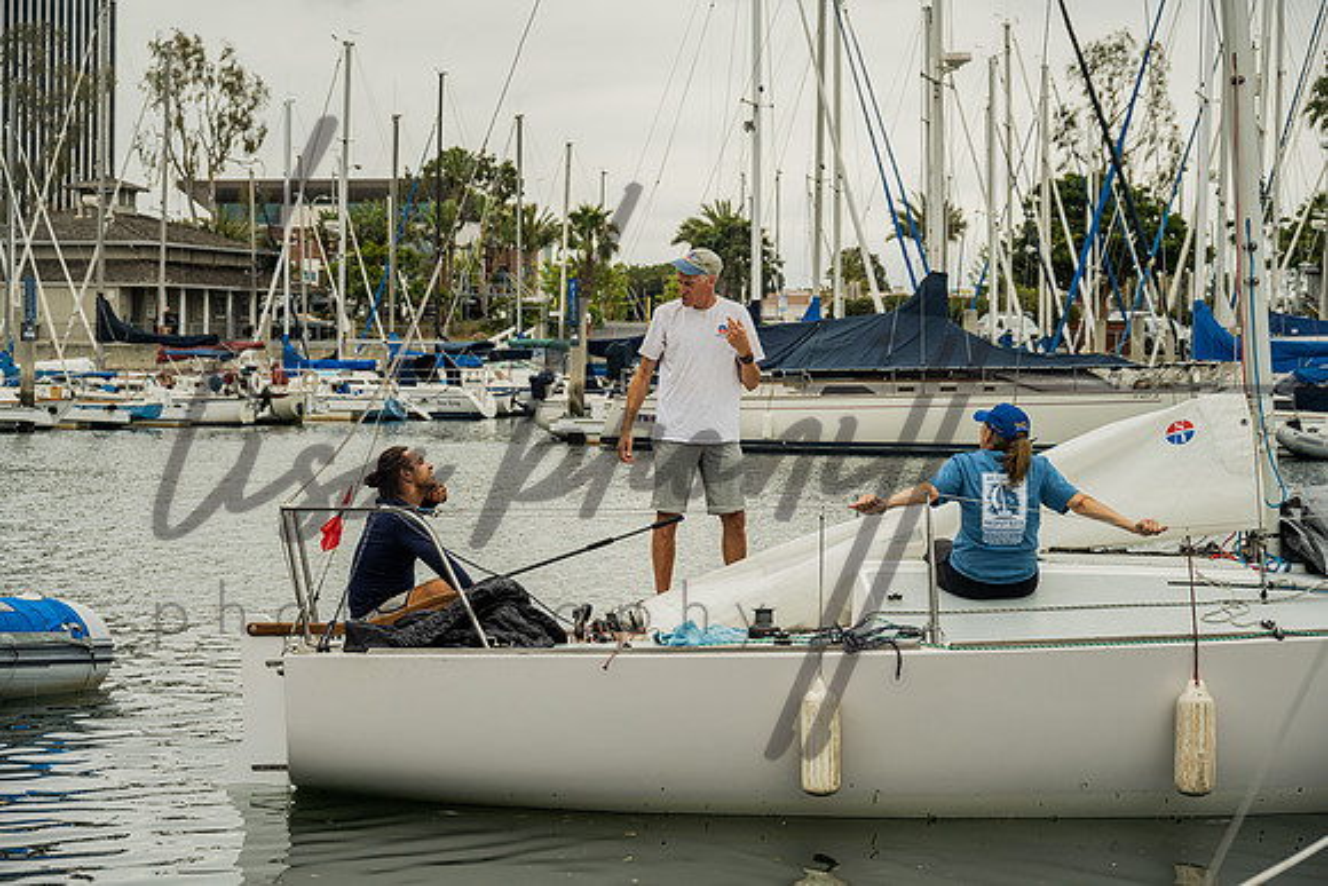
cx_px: 664
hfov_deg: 23.9
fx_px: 3136
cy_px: 443
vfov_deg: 16.1
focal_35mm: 85
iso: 320
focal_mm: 85
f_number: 6.3
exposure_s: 1/320
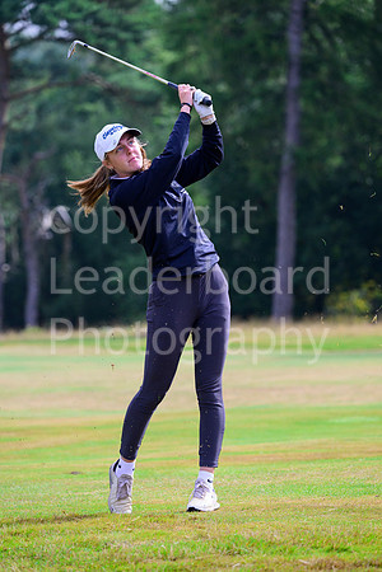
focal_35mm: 240
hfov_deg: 5.7
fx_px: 3820
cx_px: 191
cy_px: 286
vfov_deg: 8.6
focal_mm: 240
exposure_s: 1/2000
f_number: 6.3
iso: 1000
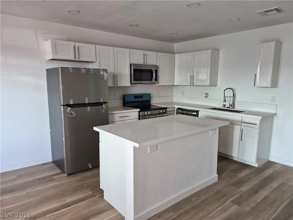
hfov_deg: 73.9
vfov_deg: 58.9
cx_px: 146
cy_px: 110
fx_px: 195
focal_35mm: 23
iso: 250
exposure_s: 1/120
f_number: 1.8
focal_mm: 5.4
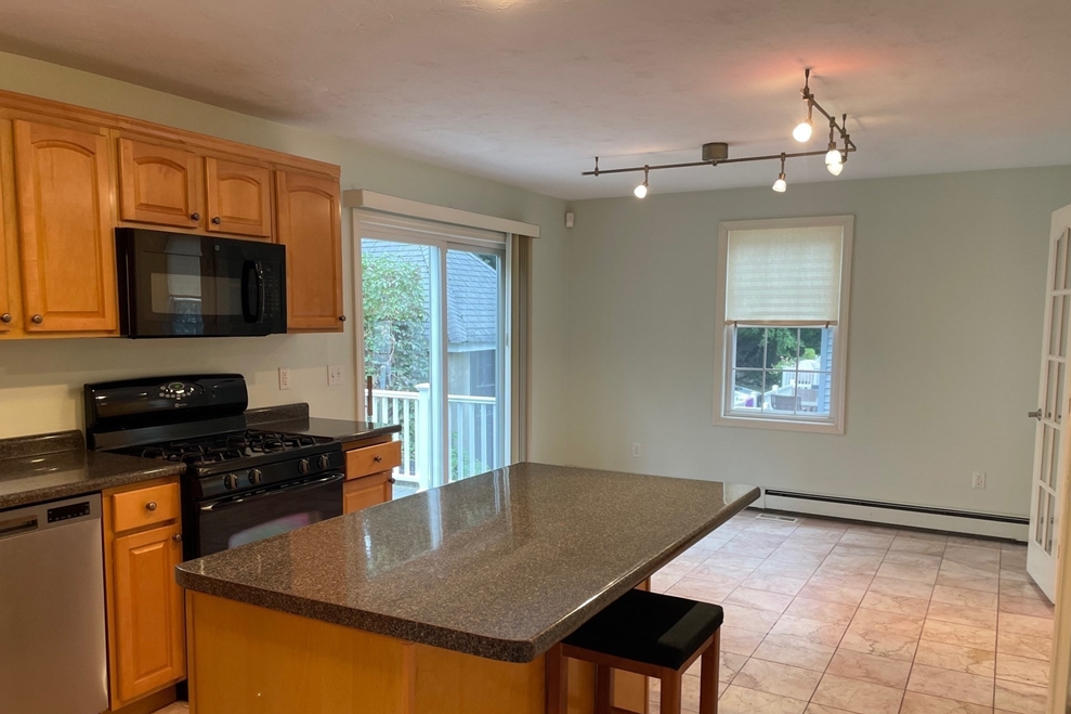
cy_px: 413
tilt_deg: -6.7
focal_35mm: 28
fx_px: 833
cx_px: 539
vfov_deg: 46.2
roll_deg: -0.3
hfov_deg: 65.5
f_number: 1.6
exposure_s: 1/60
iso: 80
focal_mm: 4.2
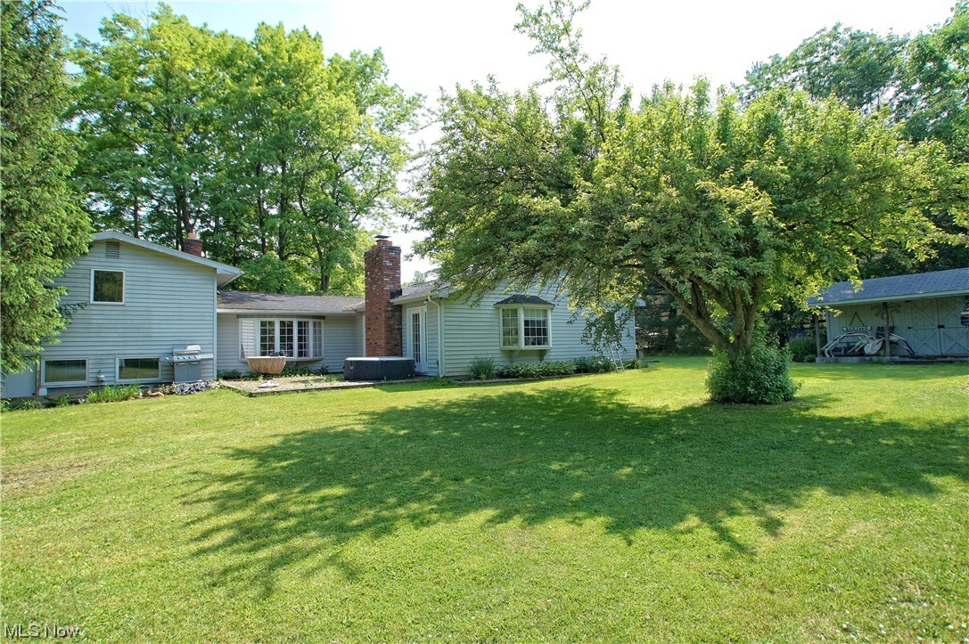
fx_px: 444
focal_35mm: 16
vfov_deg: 72.0
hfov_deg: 95.0
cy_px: 322
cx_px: 484
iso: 125
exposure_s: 1/250
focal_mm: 11
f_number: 4.5
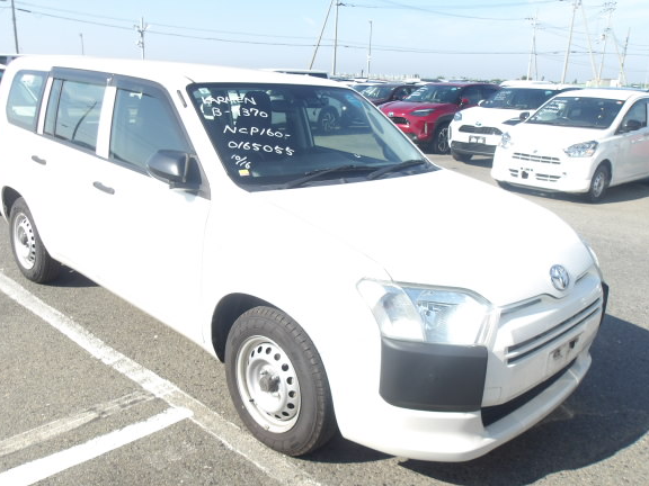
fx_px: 562
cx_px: 312
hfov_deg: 59.9
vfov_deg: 46.8
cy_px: 261
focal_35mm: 30
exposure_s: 1/60
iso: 100
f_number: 10.4
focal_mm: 4.9
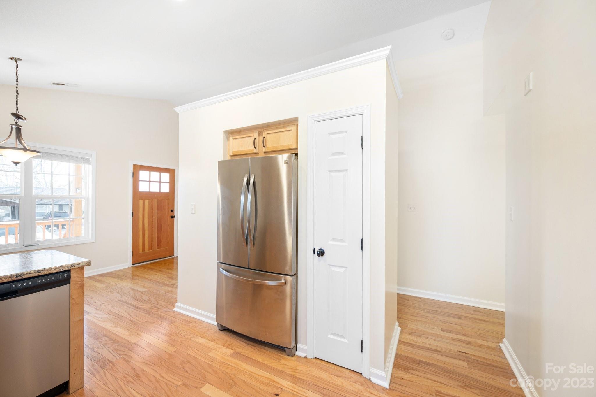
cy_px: 198
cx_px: 298
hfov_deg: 104.3
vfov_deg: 81.1
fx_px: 232
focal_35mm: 14
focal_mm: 14
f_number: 6.3
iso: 200
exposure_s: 1/8
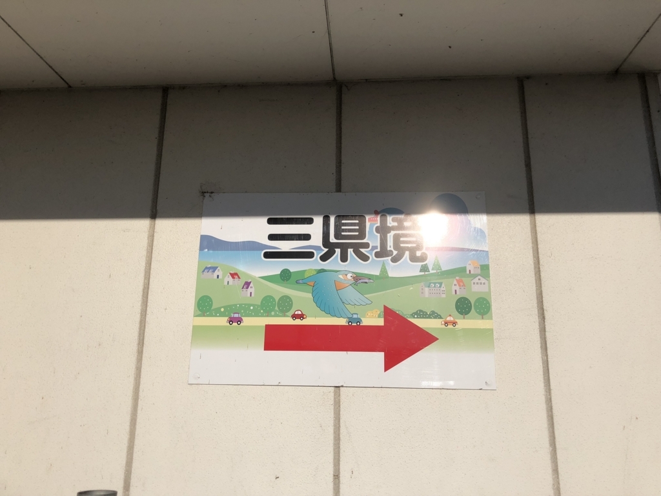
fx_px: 554
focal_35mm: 29
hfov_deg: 61.7
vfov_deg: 48.2
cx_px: 330
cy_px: 248
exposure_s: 1/6024
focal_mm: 3.99
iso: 20
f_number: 1.8
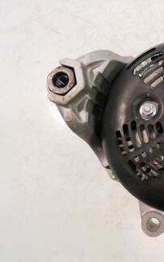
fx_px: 271
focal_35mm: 38
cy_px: 135
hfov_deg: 31.2
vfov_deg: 51.5
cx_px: 162
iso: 640
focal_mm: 12
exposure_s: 1/60
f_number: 3.5
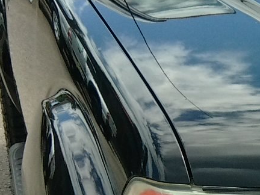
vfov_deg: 9.4
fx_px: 1172
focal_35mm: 156
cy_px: 217
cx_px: 536
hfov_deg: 11.3
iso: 100
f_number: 2
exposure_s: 1/438
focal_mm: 3
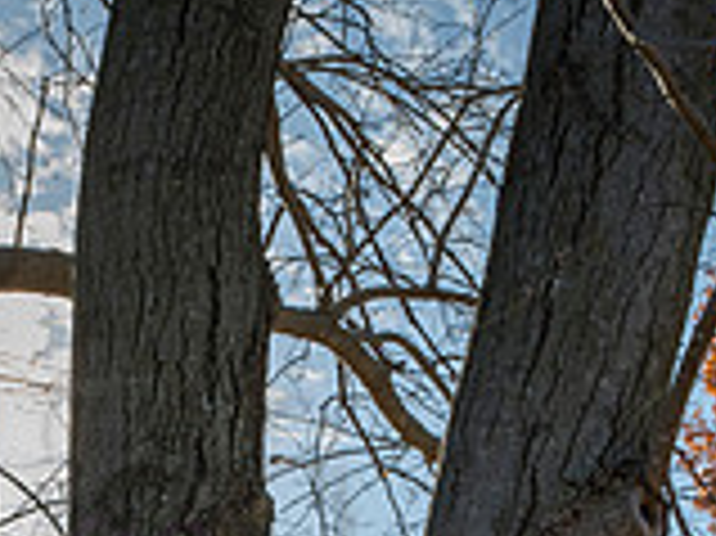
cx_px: 158
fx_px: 2811
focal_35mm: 136
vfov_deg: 10.2
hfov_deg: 14.4
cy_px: 977
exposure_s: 1/200
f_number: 14
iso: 400
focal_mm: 50
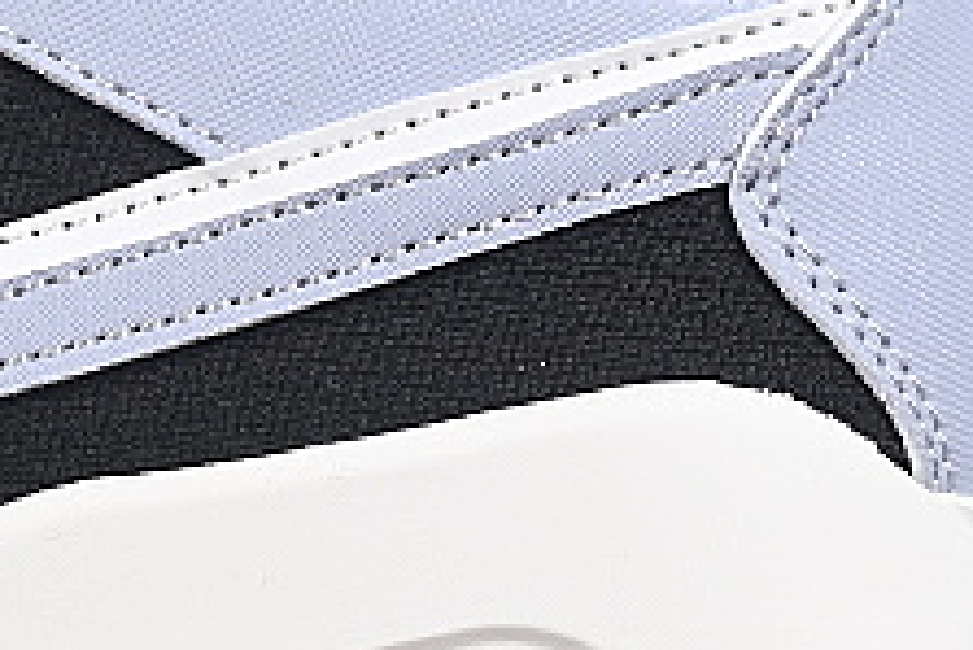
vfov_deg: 3.8
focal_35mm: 363
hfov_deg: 5.6
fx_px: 9817
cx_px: -497
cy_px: -9
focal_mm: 50
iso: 160
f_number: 7.1
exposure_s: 1/80
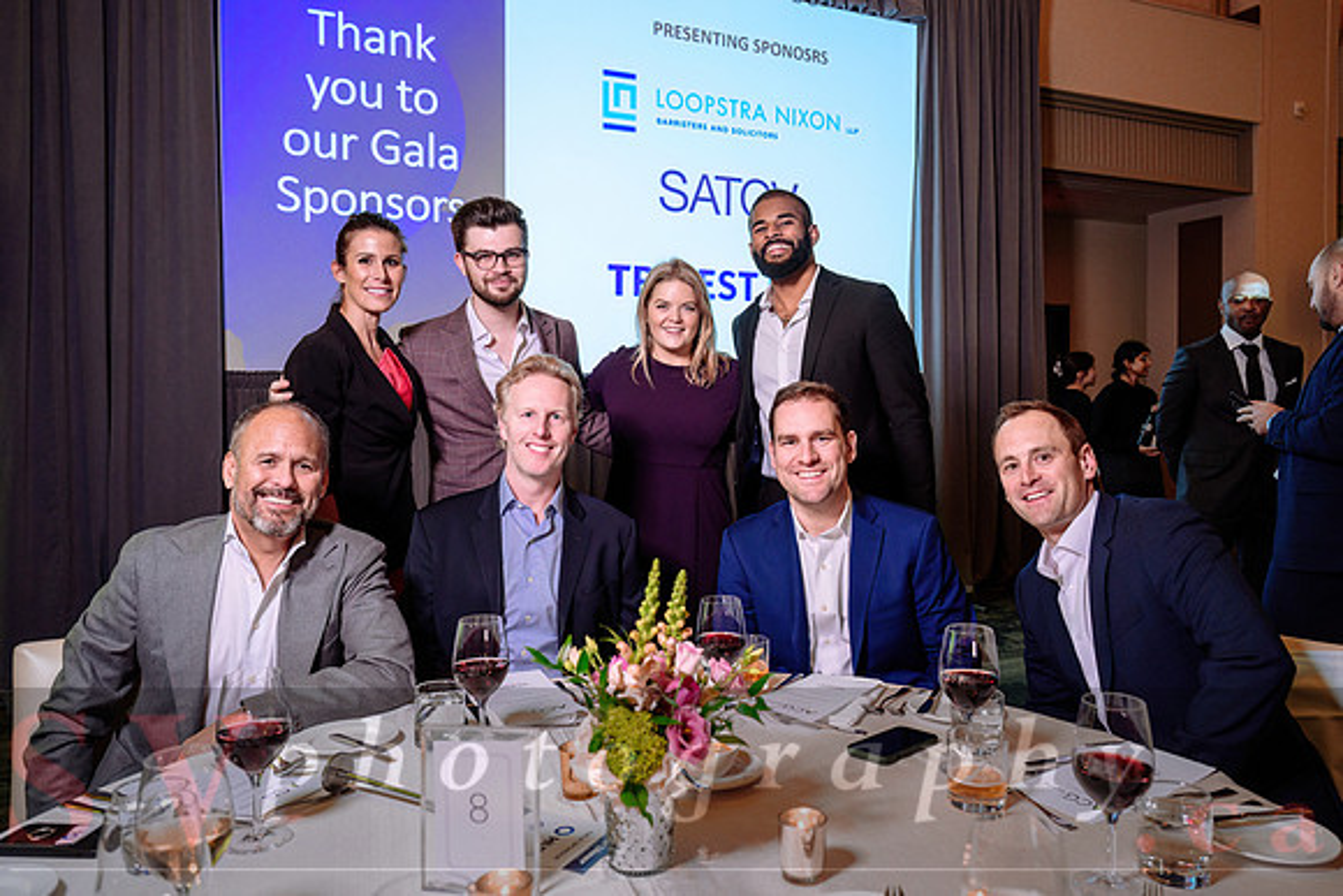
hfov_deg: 66.4
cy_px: 423
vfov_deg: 47.2
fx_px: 1026
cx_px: 716
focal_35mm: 27
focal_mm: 25.5
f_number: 4
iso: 1000
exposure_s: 1/50
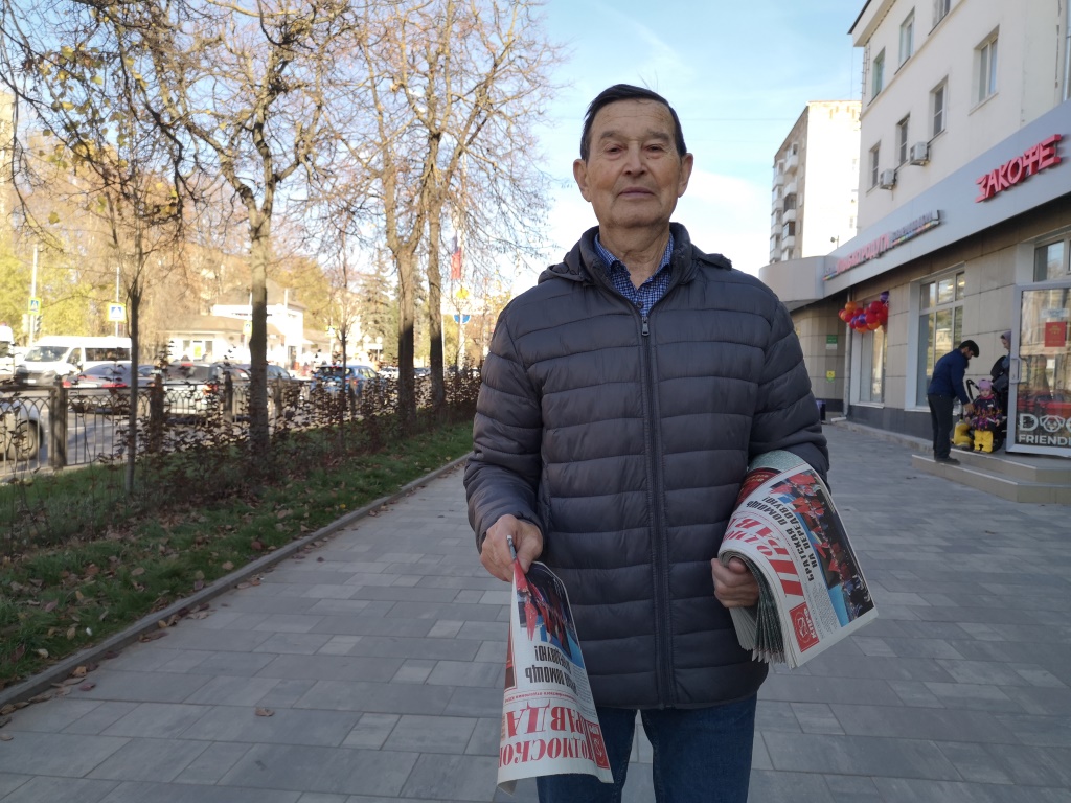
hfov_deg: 65.3
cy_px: 402
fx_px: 835
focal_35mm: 27
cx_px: 536
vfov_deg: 51.4
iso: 50
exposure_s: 1/723
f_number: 1.8
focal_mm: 3.95
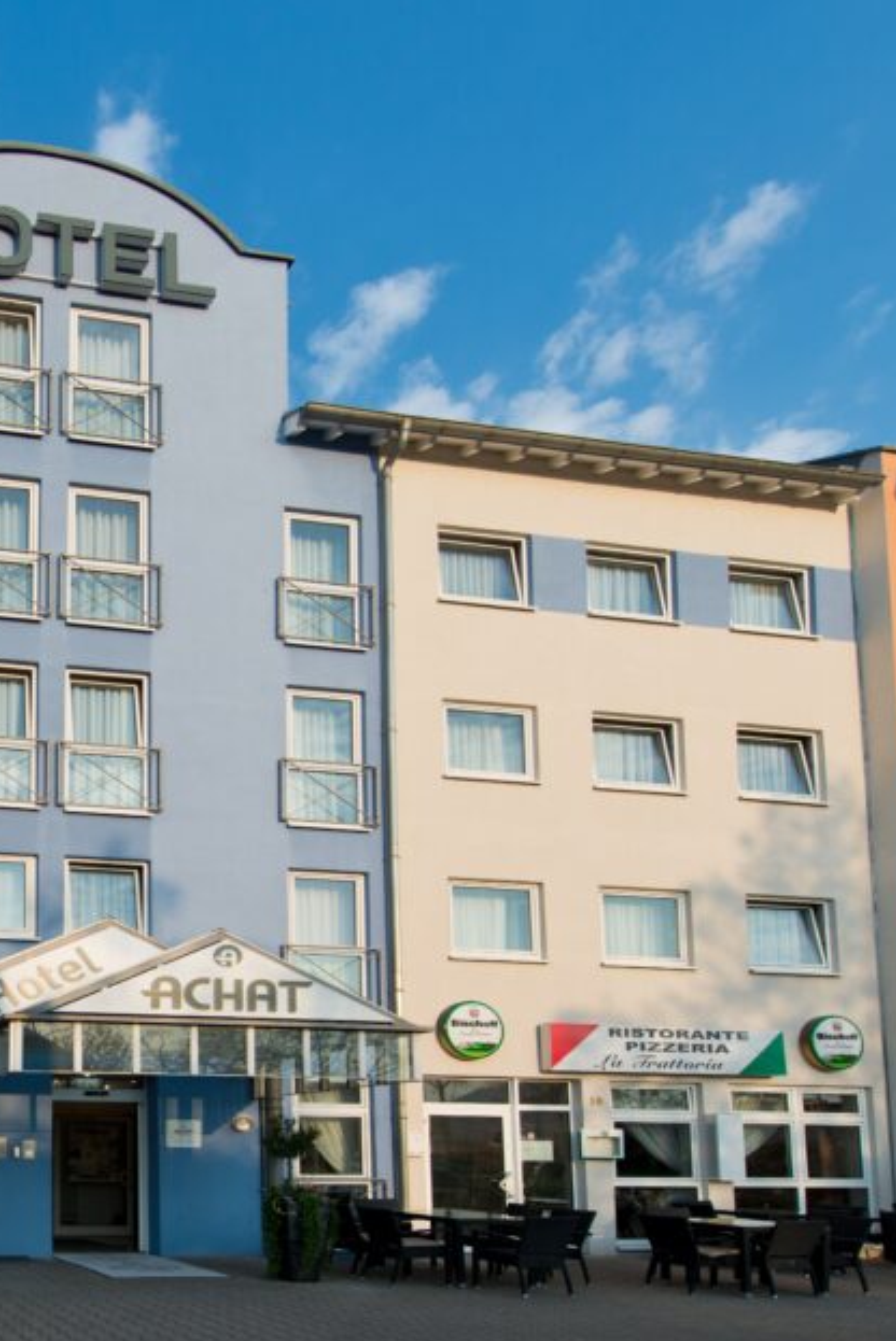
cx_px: -84
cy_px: 630
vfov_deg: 76.0
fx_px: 858
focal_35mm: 23
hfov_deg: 43.2
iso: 100
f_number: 5.6
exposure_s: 1/500
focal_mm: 14
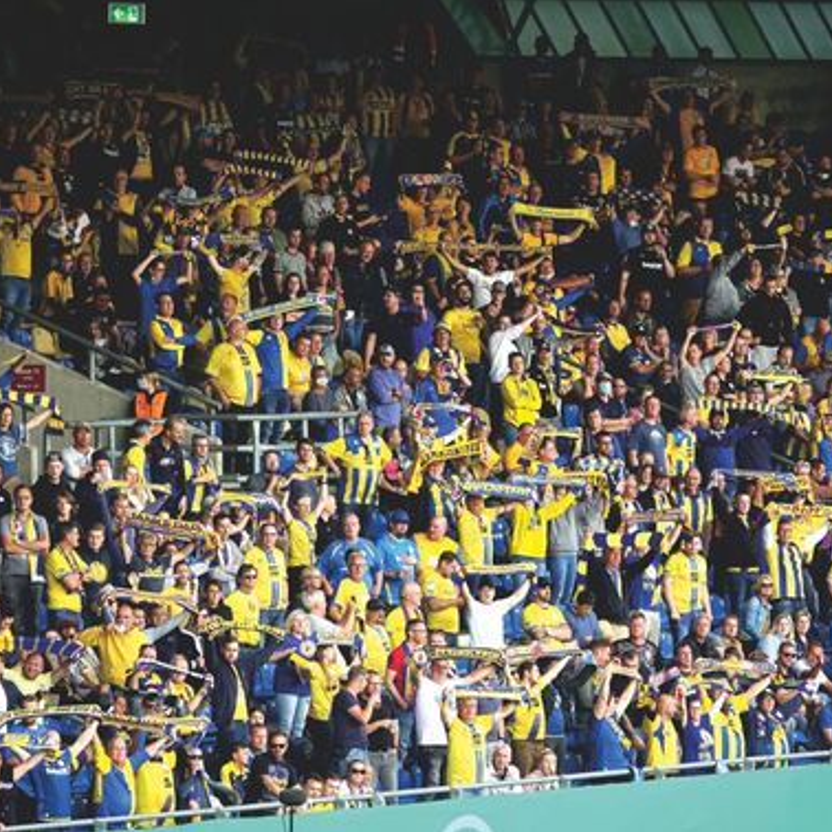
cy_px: 416
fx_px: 13950
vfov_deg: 3.4
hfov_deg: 3.4
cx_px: 445
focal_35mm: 513
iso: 400
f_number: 4
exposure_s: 1/320
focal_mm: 146.8
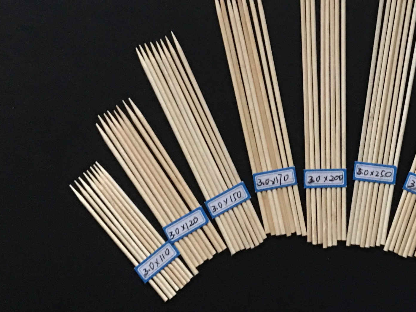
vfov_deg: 23.1
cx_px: 360
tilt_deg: -82.9
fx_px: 745
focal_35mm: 62
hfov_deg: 30.1
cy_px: 40
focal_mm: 4.15
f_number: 2.2
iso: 125
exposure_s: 1/4
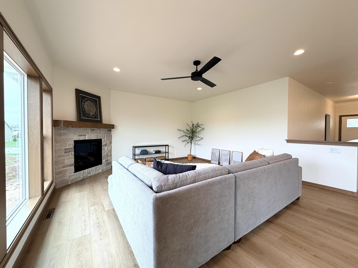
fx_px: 145
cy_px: 134
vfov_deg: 85.7
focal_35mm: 14
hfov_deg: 102.1
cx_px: 179
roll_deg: +0.0
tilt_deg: -0.3
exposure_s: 1/120
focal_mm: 2.22
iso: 80
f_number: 2.2
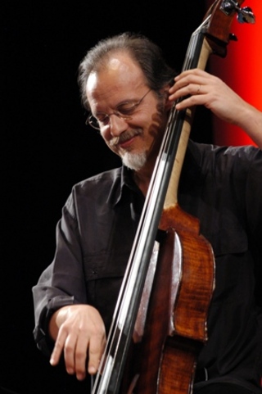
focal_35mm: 255
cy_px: 197
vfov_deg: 8.1
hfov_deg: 5.4
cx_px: 131
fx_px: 2788
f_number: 5.6
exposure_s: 1/125
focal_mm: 170
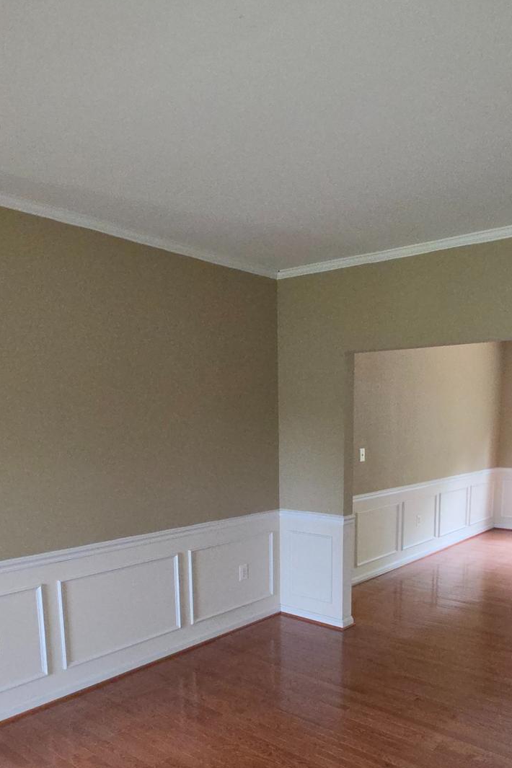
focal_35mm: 26
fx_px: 555
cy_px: 522
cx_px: 298
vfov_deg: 67.2
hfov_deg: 49.3
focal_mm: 2.2
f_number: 1.9
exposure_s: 1/60
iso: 320
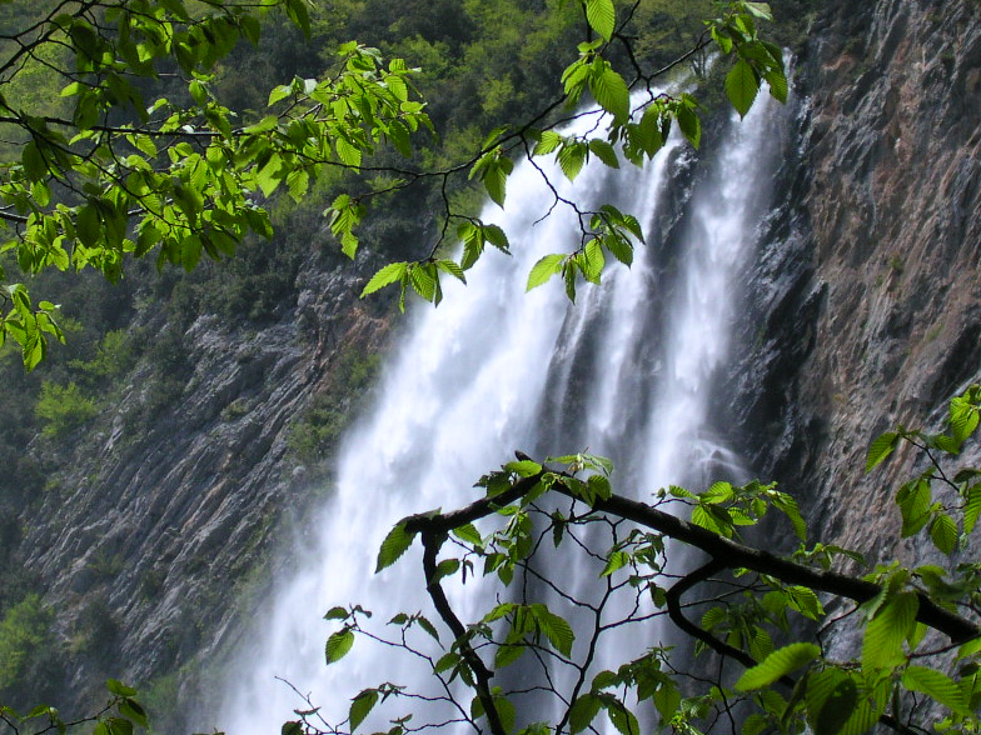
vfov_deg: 10.2
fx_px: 4109
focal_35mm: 145
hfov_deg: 13.6
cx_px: 562
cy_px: 275
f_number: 4.8
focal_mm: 16.8
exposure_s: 1/506
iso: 100
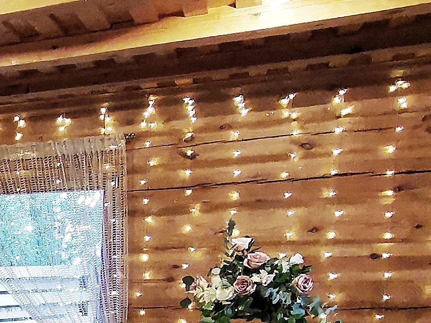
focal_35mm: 74
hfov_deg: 20.0
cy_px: 384
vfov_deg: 18.8
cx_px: -323
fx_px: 921
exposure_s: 1/25
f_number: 2.2
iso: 500
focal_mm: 2.35
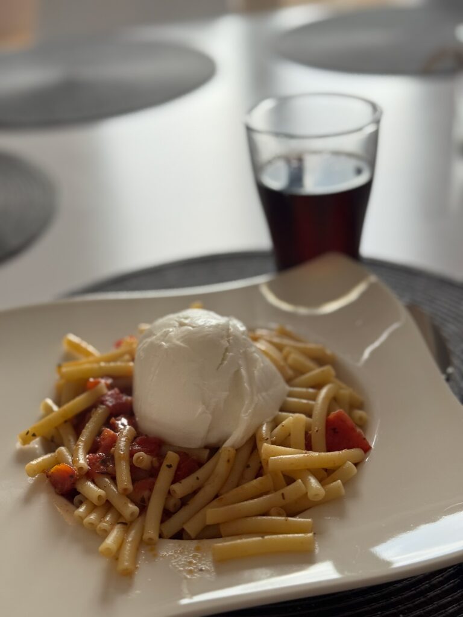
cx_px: 232
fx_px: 856
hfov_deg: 30.3
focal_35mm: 48
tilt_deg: -29.4
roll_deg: +5.8
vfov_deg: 39.7
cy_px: 308
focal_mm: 6.76
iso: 64
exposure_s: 1/121
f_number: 1.78
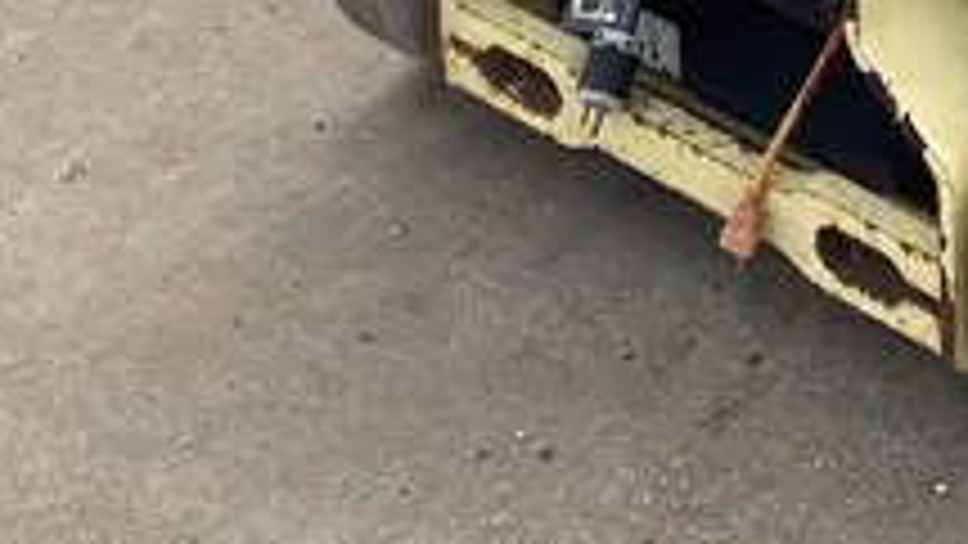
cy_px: -834
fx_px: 2670
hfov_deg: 19.5
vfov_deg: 10.0
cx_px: 1112
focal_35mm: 104
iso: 20
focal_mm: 3.99
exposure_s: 1/340
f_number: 1.8
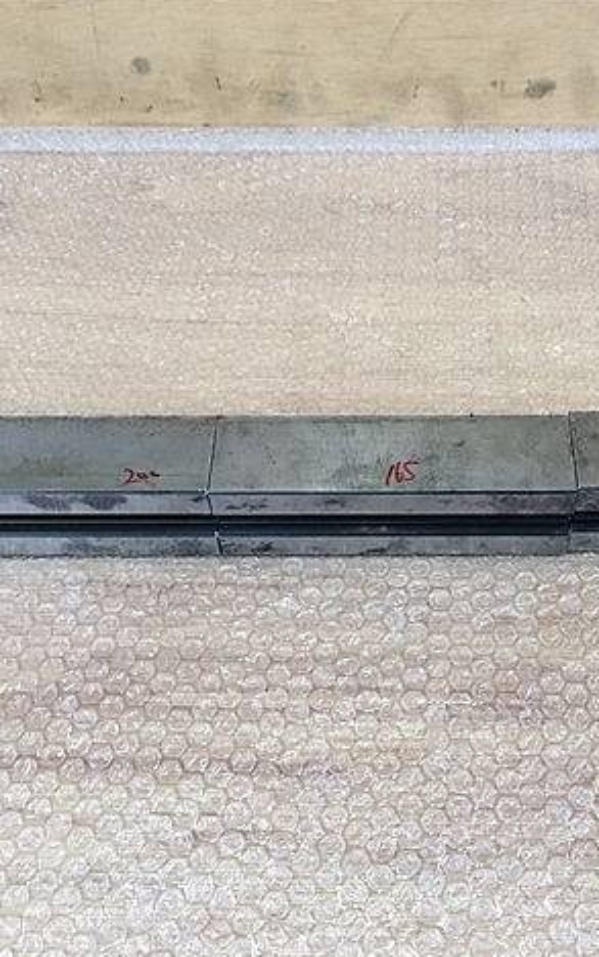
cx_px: 393
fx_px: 1096
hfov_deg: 30.4
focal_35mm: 42
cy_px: 485
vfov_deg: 47.2
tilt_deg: -52.3
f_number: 2.2
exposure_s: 1/30
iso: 50
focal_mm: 4.15
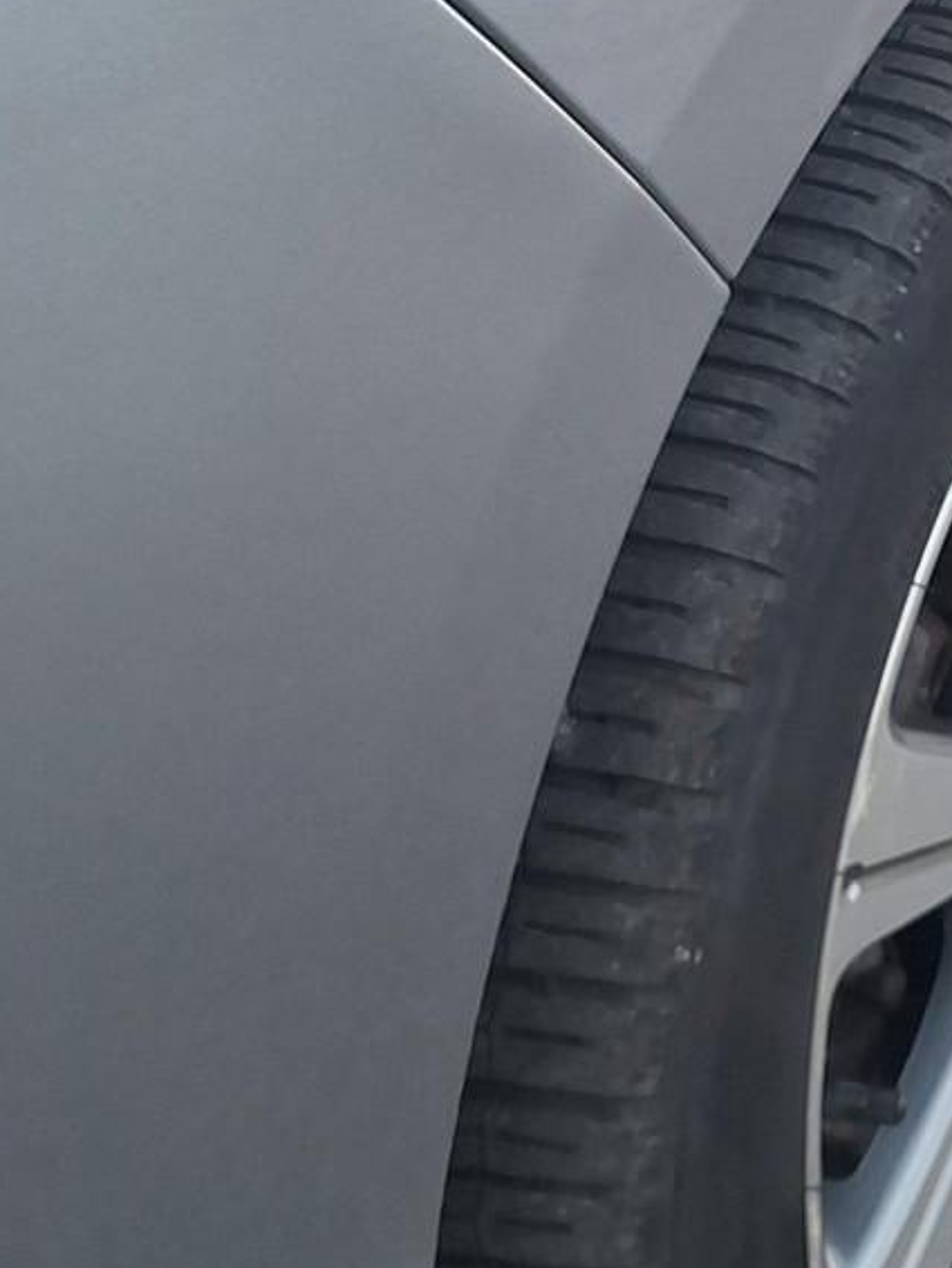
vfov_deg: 28.4
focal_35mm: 65
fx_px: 2382
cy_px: 78
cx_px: 961
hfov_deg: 21.8
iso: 40
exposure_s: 1/158
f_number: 1.8
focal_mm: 5.54
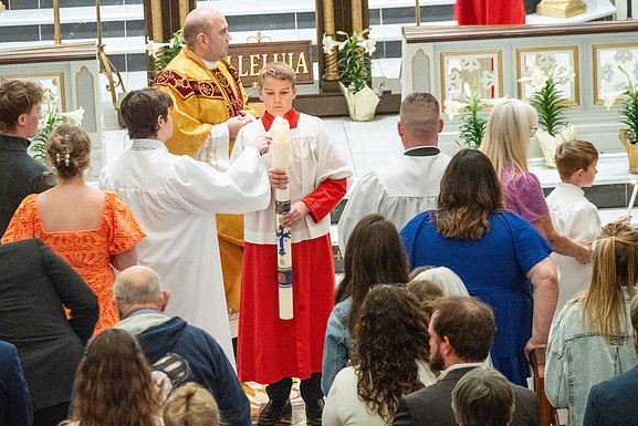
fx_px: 3563
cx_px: 320
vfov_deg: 6.8
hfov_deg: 10.2
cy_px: 213
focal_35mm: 201
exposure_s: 1/60
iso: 5000
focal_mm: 200
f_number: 8
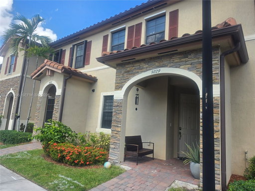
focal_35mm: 23
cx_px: 128
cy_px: 96
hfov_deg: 73.9
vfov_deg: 58.9
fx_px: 169
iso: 64
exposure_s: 1/1951
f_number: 1.4
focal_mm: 6.5
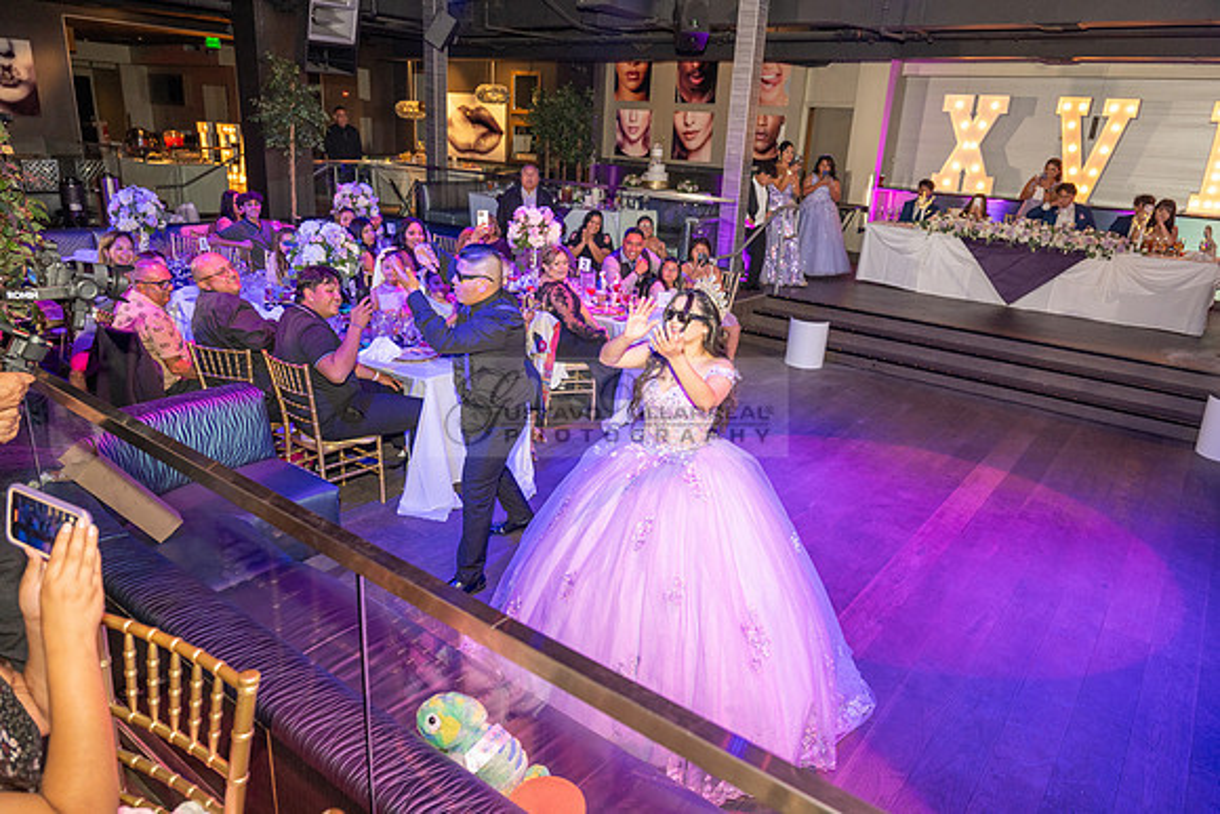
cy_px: 407
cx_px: 610
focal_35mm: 24
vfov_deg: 53.2
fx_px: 813
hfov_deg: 73.7
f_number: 3.5
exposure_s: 1/125
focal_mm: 24
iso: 1000
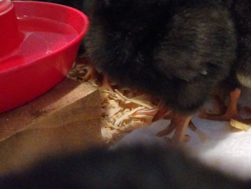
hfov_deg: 47.2
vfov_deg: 36.2
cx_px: 165
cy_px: 53
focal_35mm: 39
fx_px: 283
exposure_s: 1/15
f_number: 2
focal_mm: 3.54
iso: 1632
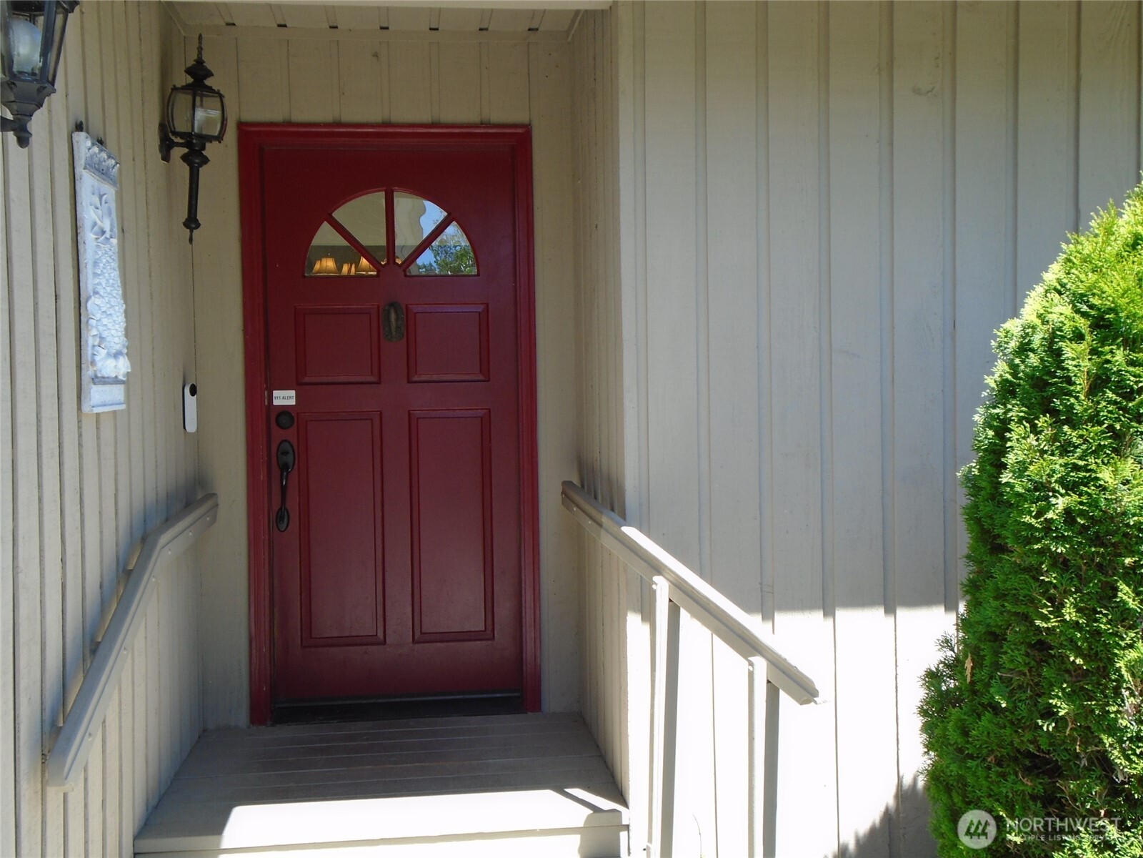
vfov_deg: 34.3
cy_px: 429
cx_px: 572
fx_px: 1387
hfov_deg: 44.8
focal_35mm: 42
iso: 100
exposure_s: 1/125
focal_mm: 7.4
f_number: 4.1
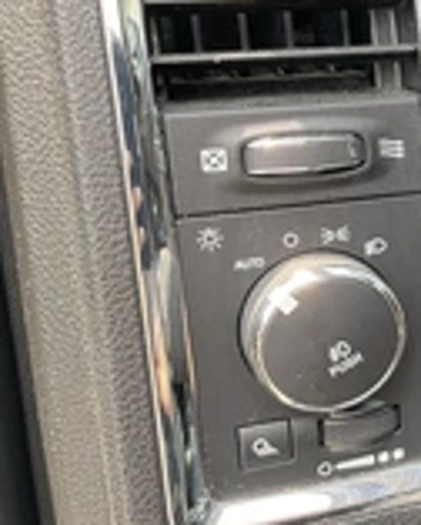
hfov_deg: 19.0
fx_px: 1119
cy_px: 251
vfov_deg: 26.4
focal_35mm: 72
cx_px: 615
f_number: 1.8
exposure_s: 1/122
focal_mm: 3
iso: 40
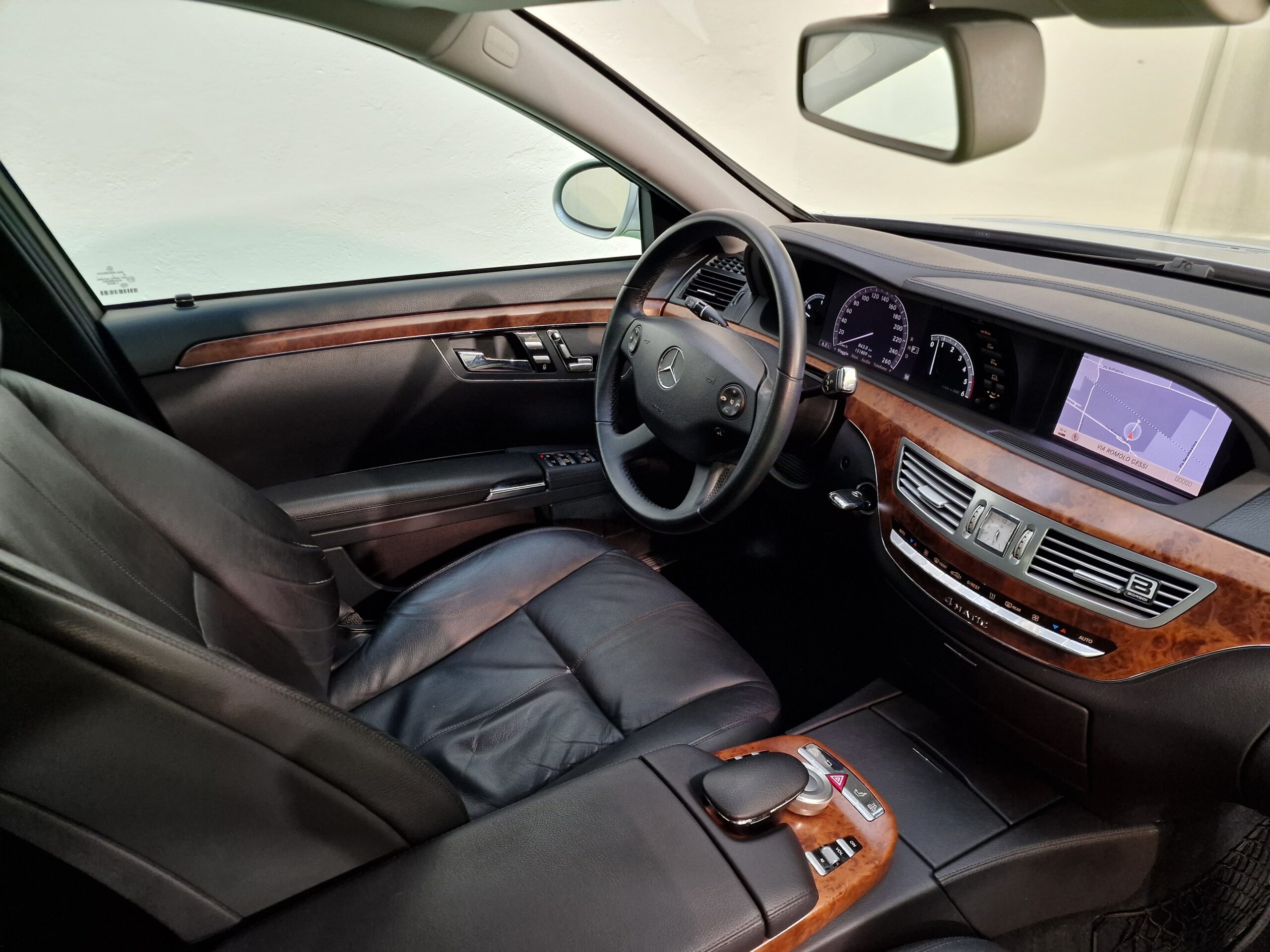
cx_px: 635
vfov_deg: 58.9
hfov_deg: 73.9
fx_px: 844
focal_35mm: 23
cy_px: 476
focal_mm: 6.4
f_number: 1.8
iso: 250
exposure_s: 1/50
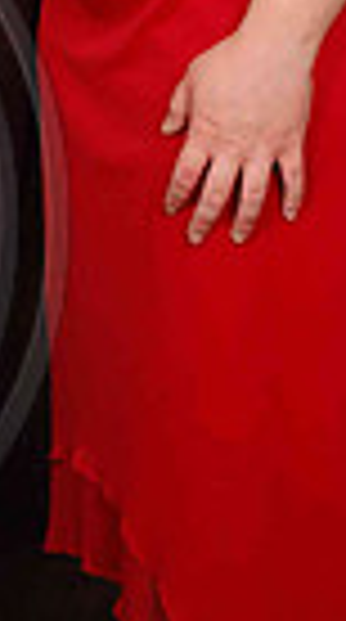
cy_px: -378
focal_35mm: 180
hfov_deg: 6.6
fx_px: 2949
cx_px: -195
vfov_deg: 11.4
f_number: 10
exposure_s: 1/125
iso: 200
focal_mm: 35
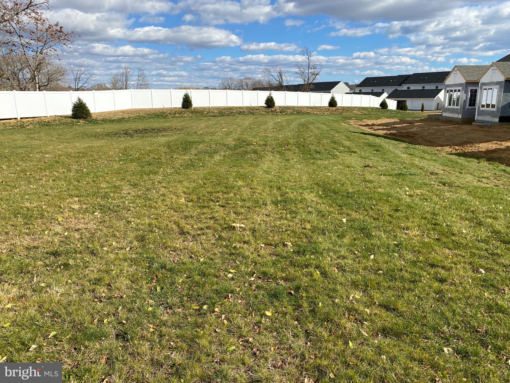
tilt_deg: -12.2
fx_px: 383
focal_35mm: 26
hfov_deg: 67.3
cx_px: 255
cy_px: 192
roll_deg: -0.3
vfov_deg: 53.1
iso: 32
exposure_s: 1/2890
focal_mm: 4.25
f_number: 1.8
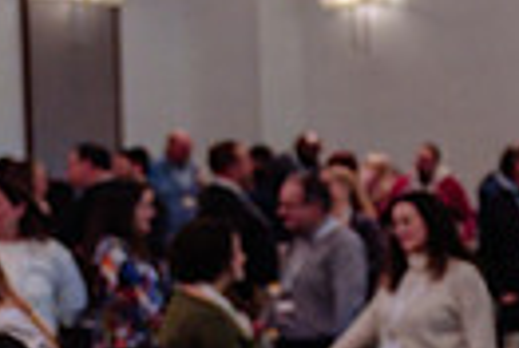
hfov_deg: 11.7
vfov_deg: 9.7
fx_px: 2052
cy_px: 284
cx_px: 1255
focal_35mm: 142
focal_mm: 28
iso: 3200
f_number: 2.8
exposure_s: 1/200
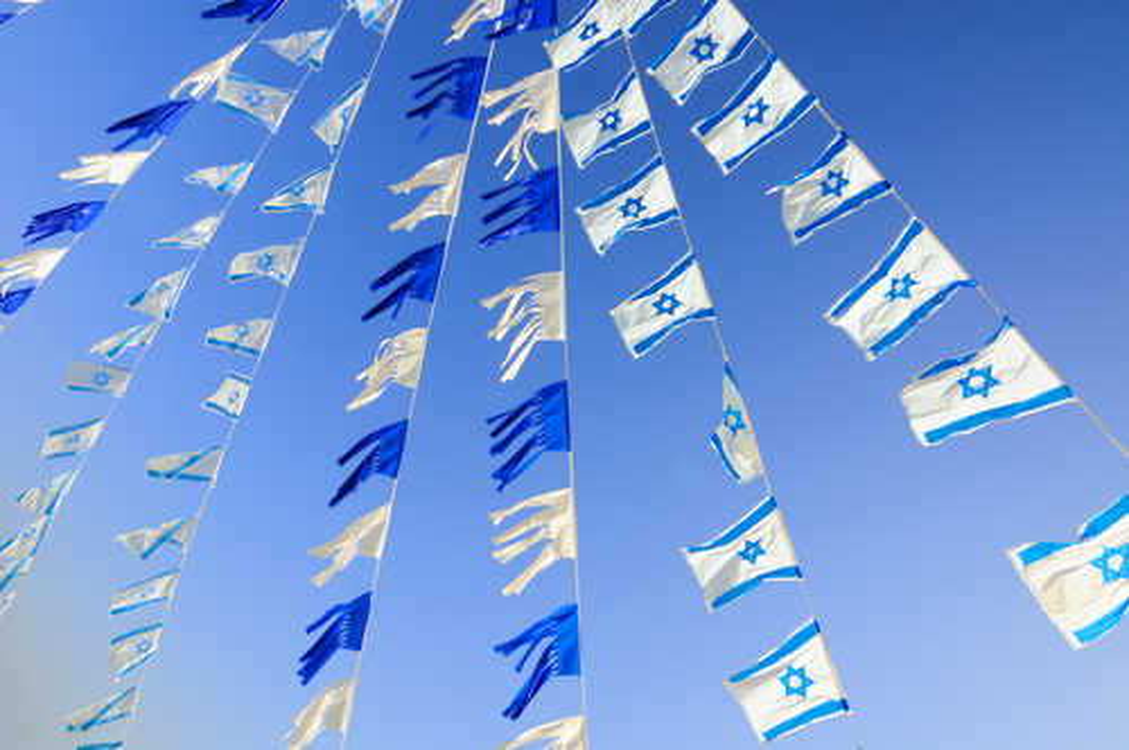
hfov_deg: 81.3
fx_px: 658
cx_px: 564
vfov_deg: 59.4
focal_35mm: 21
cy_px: 375
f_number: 9
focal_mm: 14
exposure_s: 1/400
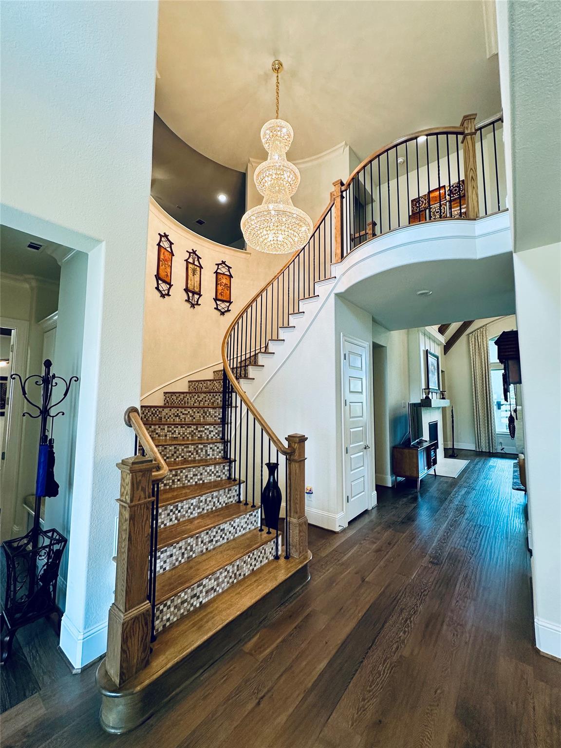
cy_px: 374
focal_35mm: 14
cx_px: 280
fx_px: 303
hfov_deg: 85.7
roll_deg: -0.7
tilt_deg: +5.4
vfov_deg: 102.1
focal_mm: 2.22
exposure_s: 1/120
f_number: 2.2
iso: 160
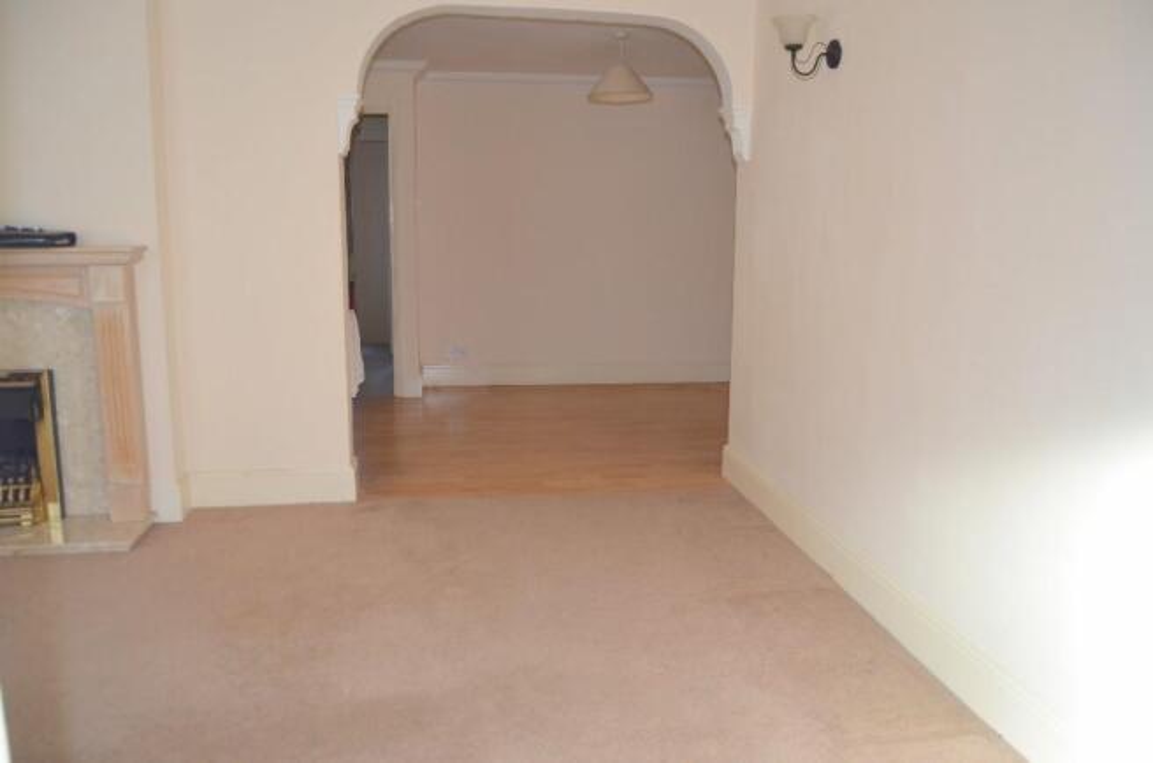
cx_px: 576
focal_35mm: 27
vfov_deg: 47.7
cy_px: 382
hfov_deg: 67.5
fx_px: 863
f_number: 3.5
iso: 220
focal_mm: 18
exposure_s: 1/125
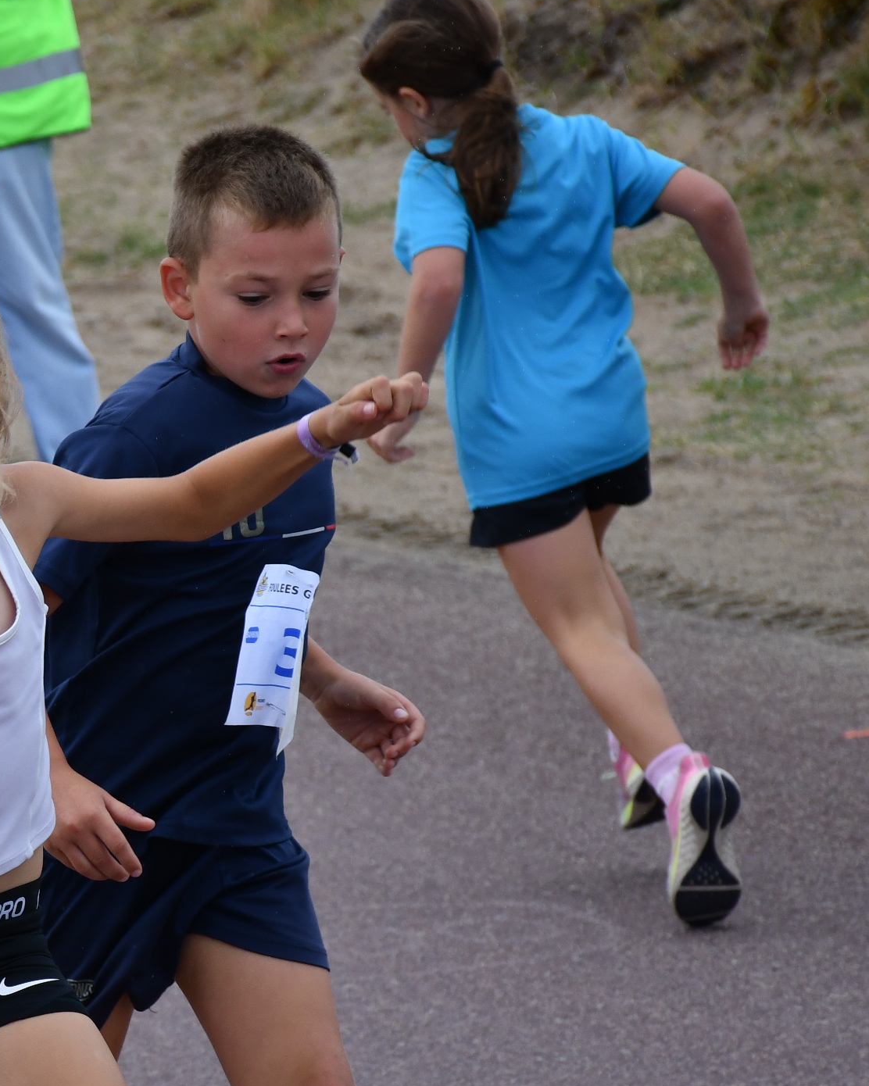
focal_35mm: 282
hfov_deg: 5.5
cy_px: 677
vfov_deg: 6.9
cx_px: -119
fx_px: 9066
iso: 400
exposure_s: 1/1600
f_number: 5.6
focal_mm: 100
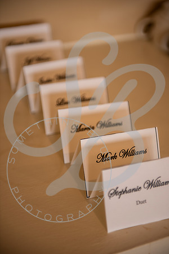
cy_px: 127
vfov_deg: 28.8
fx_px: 493
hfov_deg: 19.5
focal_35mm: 70
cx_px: 84
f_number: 2.8
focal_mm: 70
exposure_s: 1/160
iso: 250
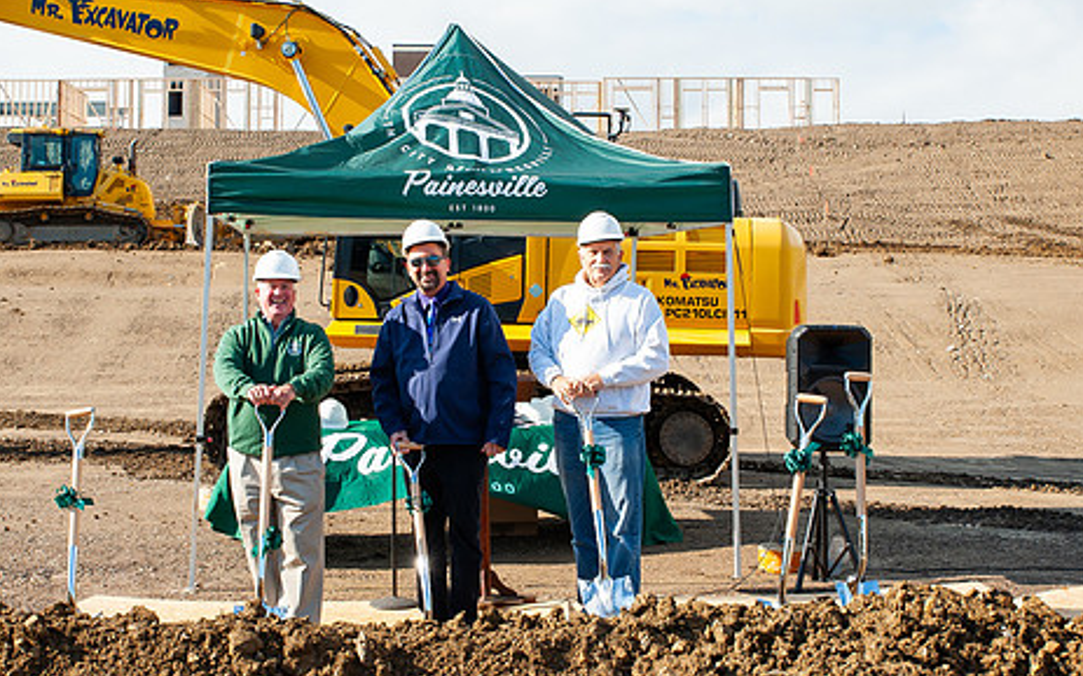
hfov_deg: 38.2
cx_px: 499
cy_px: 282
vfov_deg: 24.4
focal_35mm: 53
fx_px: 1564
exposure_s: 1/200
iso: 400
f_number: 16
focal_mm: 35
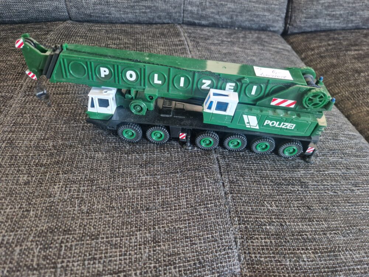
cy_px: 138
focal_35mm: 23
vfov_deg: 58.9
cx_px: 184
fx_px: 245
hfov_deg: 73.9
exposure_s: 1/50
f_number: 1.8
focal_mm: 5.4
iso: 640
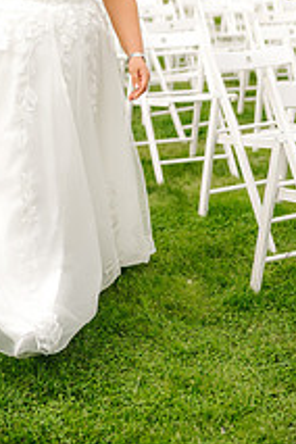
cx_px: 67
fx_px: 913
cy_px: 42
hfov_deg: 18.3
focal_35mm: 74
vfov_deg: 26.4
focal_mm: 35
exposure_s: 1/6400
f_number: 1.4
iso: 100
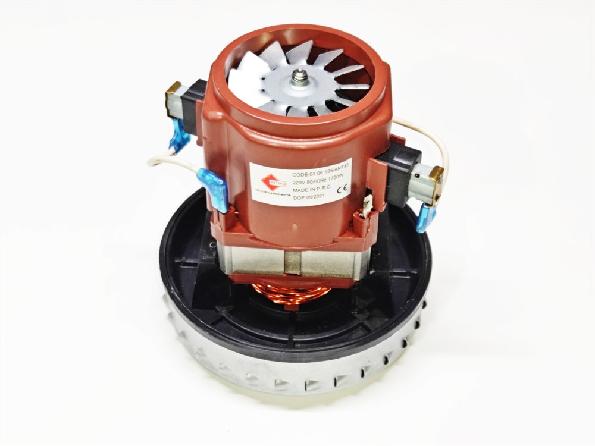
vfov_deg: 53.1
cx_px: 298
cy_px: 223
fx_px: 447
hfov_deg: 67.3
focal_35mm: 26
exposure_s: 1/33
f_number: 1.79
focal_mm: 4.74
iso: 393
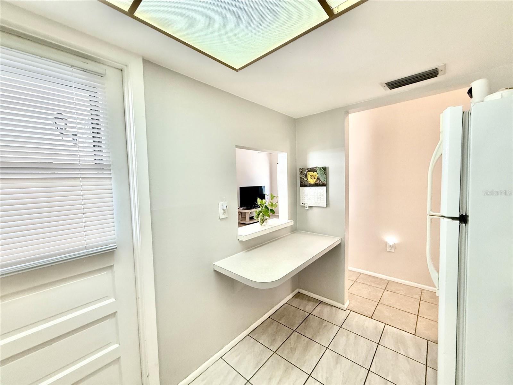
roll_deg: +1.1
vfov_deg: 85.7
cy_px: 192
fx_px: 207
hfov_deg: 102.1
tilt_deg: -4.6
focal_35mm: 14
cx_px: 256
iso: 250
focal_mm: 2.22
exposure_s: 1/60
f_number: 2.2
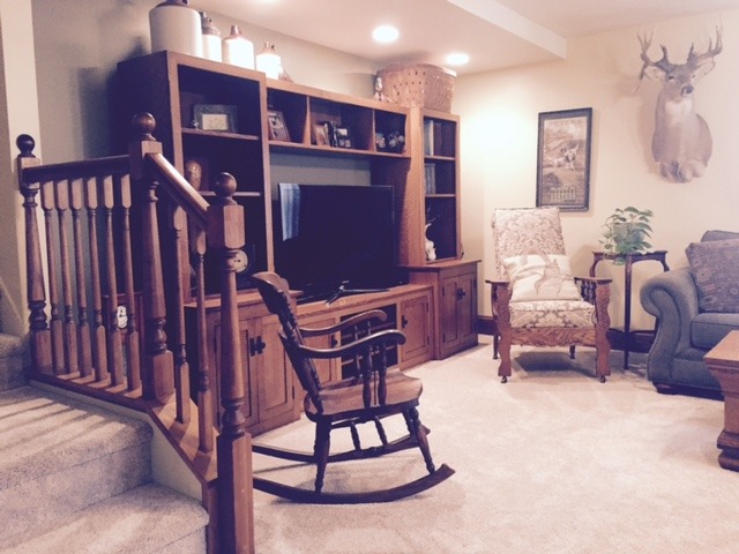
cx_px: 370
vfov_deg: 48.2
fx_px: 619
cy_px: 277
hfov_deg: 61.7
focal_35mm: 29
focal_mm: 4.15
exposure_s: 1/24
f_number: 2.2
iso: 250
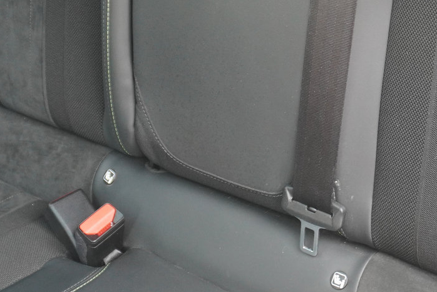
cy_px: 113
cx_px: 364
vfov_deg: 15.9
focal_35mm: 86
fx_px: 1044
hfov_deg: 23.2
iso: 800
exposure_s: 1/30
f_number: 4
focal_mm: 20
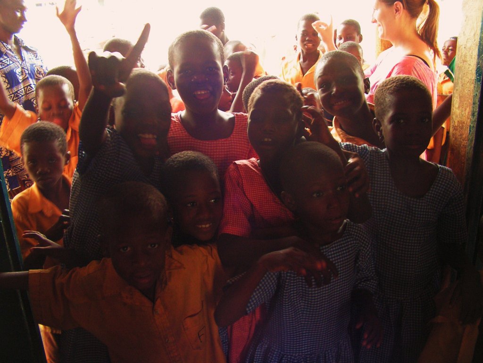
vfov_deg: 39.7
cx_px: 242
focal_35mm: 36
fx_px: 502
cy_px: 182
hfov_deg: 51.4
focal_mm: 6
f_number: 3.2
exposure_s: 1/40
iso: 160
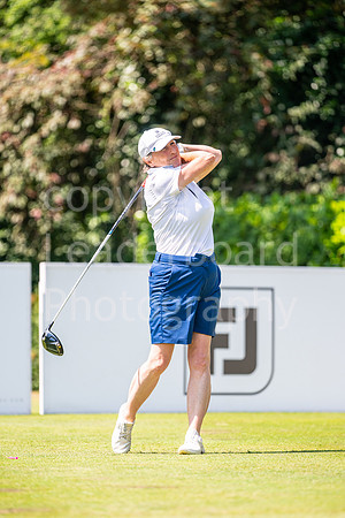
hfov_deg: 4.6
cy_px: 259
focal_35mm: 300
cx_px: 172
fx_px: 4312
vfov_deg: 6.9
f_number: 4.5
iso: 200
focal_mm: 300
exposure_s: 1/1250
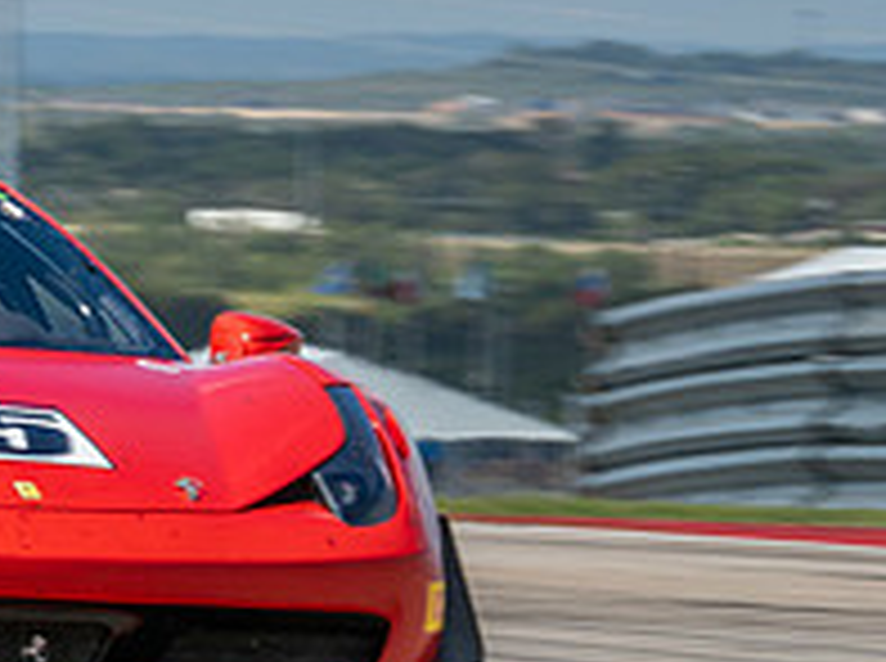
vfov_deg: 1.6
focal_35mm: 951
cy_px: 267
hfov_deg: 2.1
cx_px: -16
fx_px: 24297
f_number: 13
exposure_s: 1/200
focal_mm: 150
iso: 200
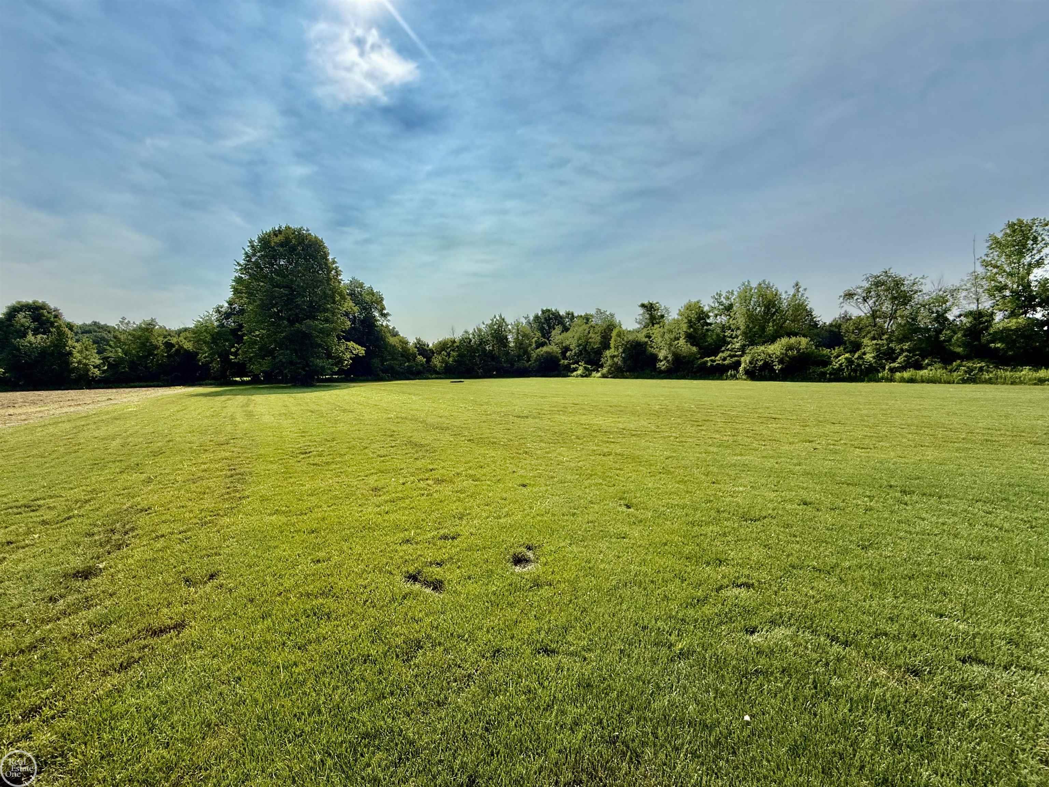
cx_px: 524
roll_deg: +0.6
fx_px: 424
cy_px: 394
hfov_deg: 102.1
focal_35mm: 14
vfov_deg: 85.7
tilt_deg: -2.4
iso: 50
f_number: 2.2
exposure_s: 1/4425
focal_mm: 2.22
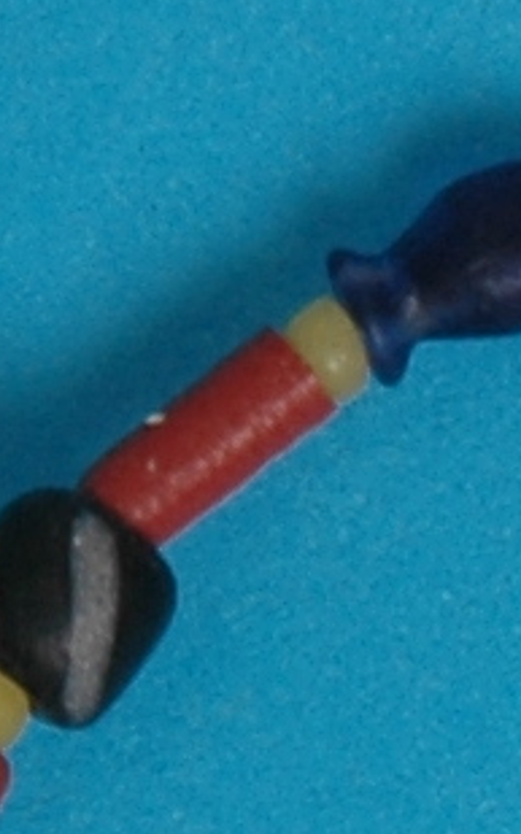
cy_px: 2440
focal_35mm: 923
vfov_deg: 2.3
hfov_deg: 1.4
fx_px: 20979
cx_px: 2124
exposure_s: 1/4
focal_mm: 62
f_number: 29
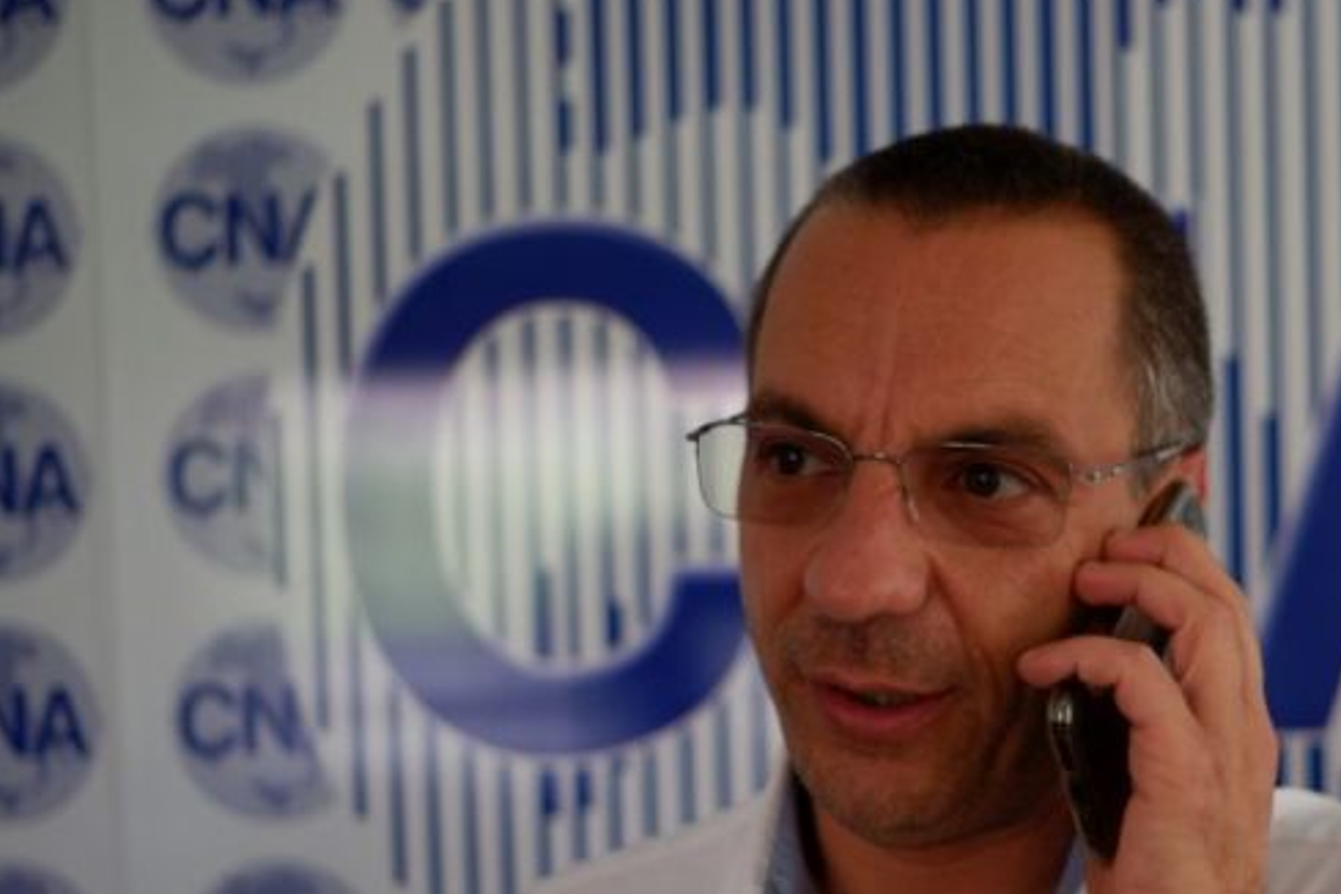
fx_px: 2049
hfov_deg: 35.6
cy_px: 595
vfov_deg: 24.5
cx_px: 963
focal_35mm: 55
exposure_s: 1/125
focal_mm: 23
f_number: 2
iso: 400
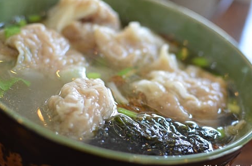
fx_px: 479
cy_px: 74
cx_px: 116
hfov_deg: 29.5
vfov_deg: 19.7
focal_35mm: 69
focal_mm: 35
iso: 800
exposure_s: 1/160
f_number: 3.2
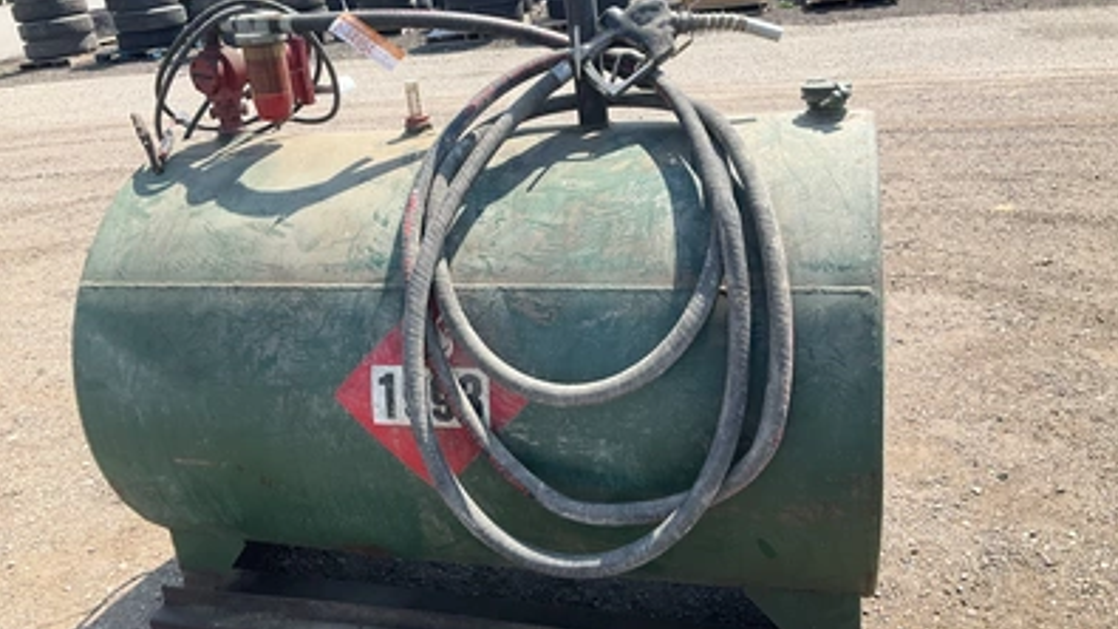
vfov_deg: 36.5
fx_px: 948
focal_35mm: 32
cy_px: 252
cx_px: 558
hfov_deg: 61.0
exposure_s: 1/855
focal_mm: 3
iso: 25
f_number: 1.8
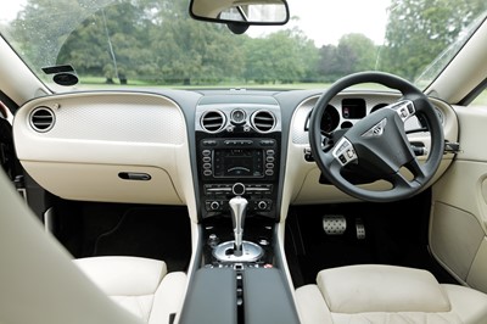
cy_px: 162
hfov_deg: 73.8
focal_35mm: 24
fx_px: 324
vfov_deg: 53.1
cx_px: 244
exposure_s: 1/400
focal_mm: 24
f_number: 3.5
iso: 400
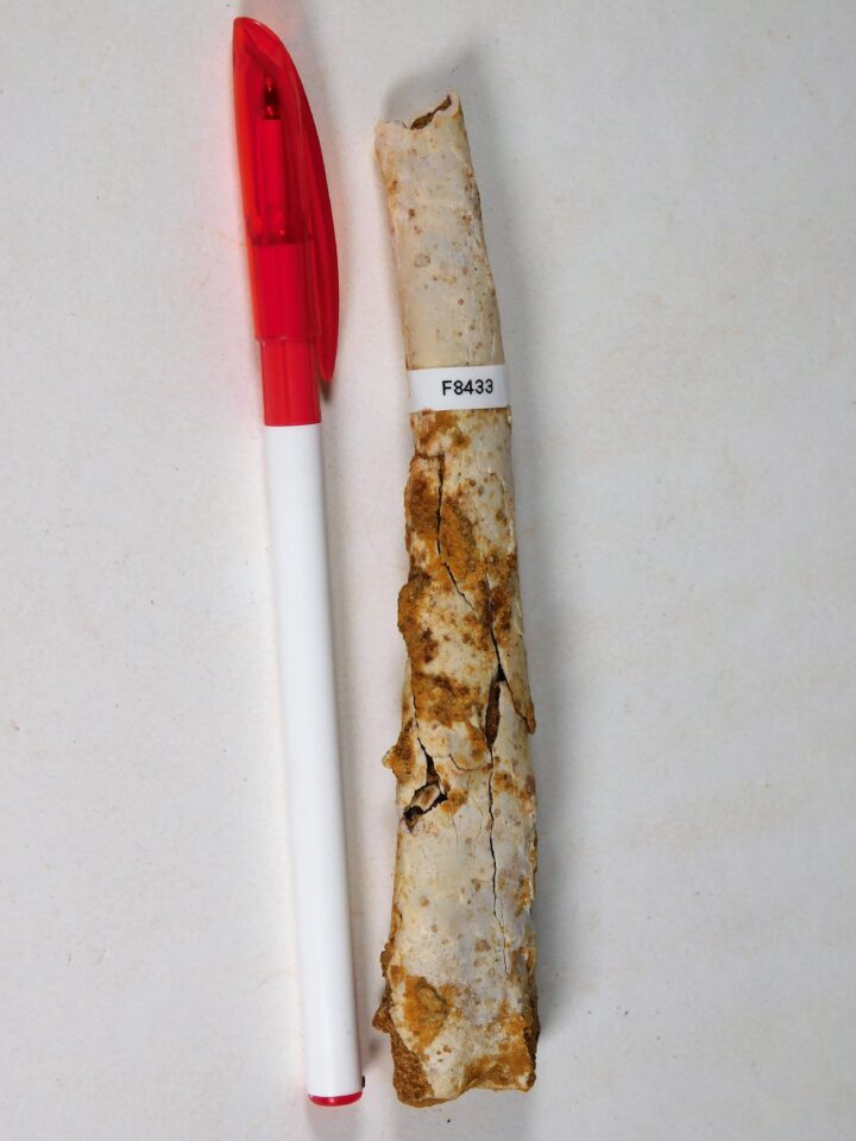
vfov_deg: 19.8
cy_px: 570
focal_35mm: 99
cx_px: 428
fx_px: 3264
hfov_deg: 14.9
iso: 125
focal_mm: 17.6
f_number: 4.6
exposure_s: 1/400
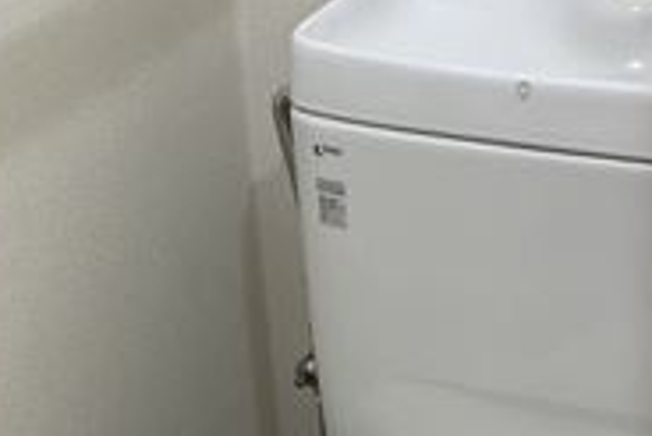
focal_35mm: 94
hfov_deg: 21.5
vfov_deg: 14.2
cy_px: 493
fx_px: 1704
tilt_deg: -34.8
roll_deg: +9.4
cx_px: 181
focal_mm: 4.25
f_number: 1.8
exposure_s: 1/100
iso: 100
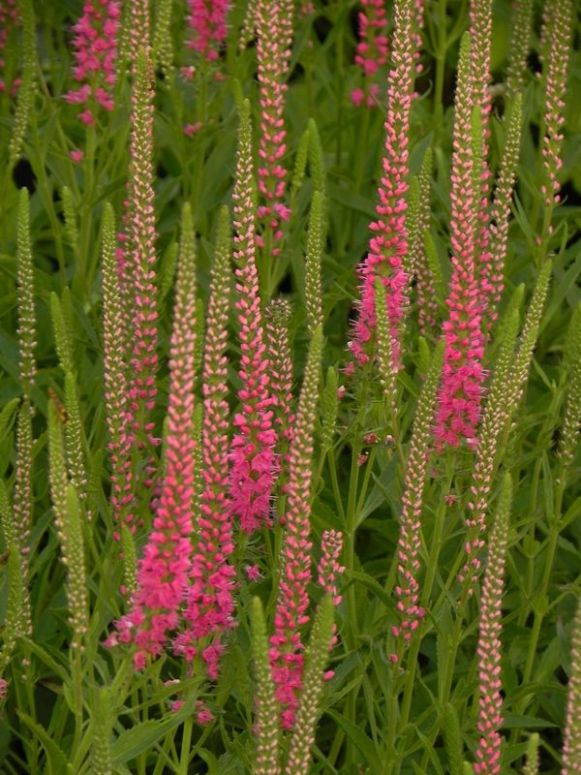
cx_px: 290
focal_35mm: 337
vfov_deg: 5.9
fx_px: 7542
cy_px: 388
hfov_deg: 4.4
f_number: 5.6
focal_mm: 59.9
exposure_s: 1/15
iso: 160
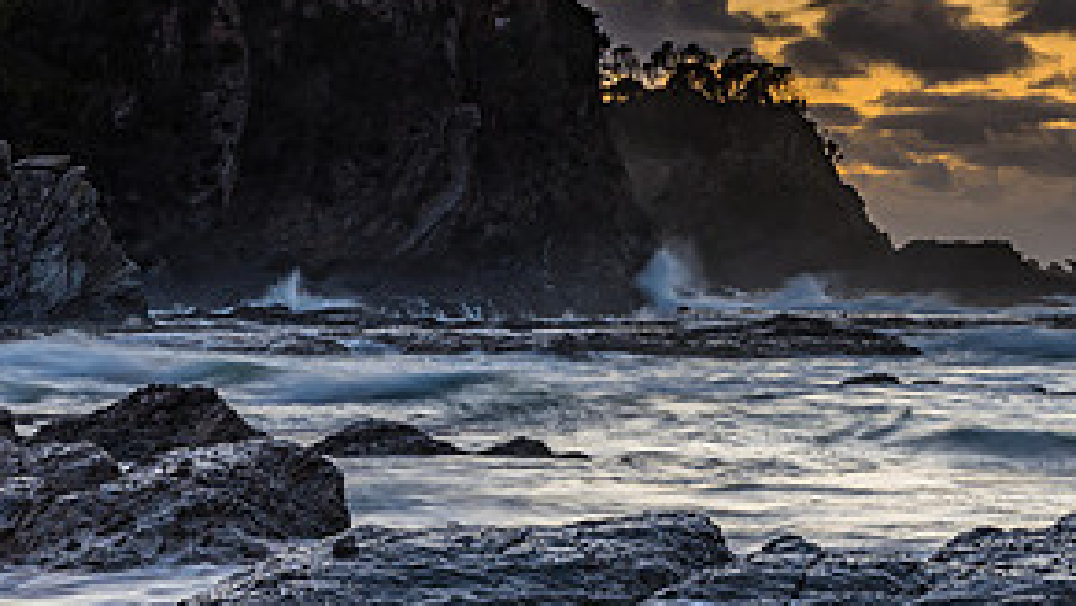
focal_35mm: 123
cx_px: 573
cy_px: 320
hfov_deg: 17.4
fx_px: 3511
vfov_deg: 9.9
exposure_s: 1/2.5
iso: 100
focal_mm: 38
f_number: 8
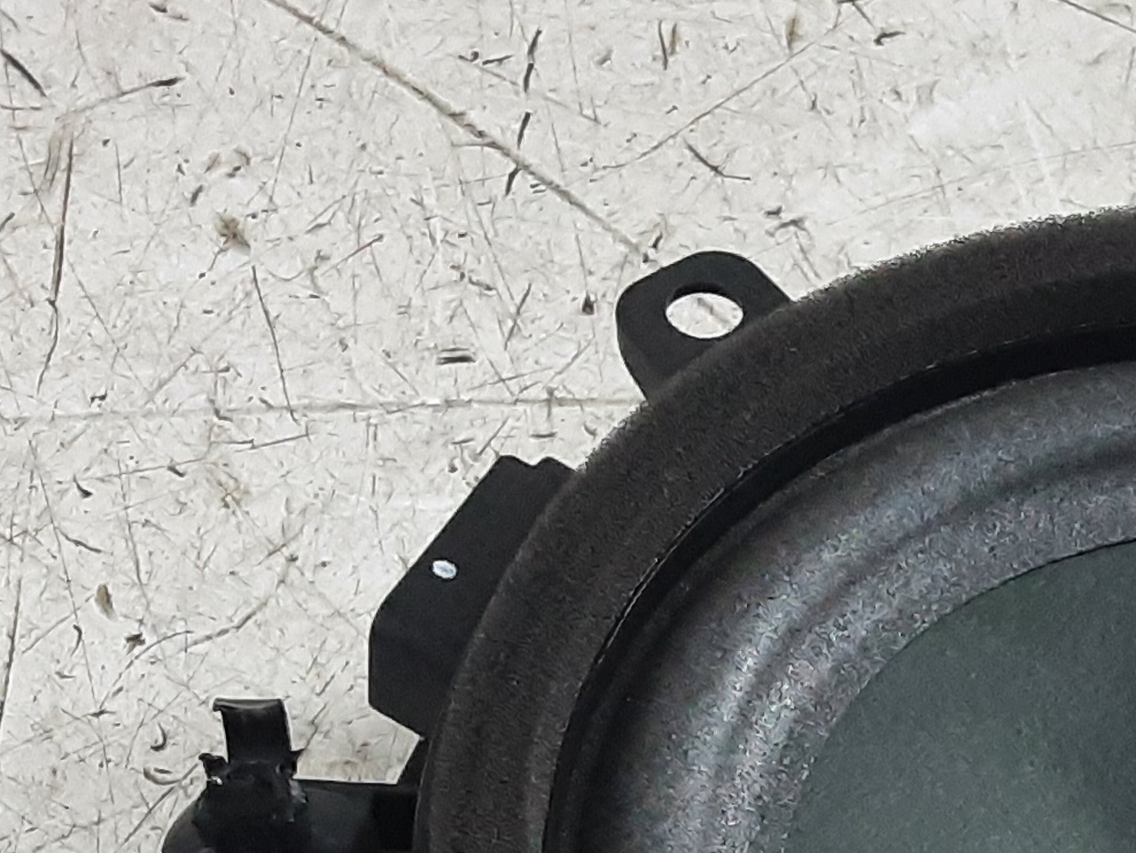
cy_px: 1339
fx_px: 2921
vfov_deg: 15.2
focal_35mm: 89
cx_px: 1182
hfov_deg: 21.1
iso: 200
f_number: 1.9
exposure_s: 1/50
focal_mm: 2.91
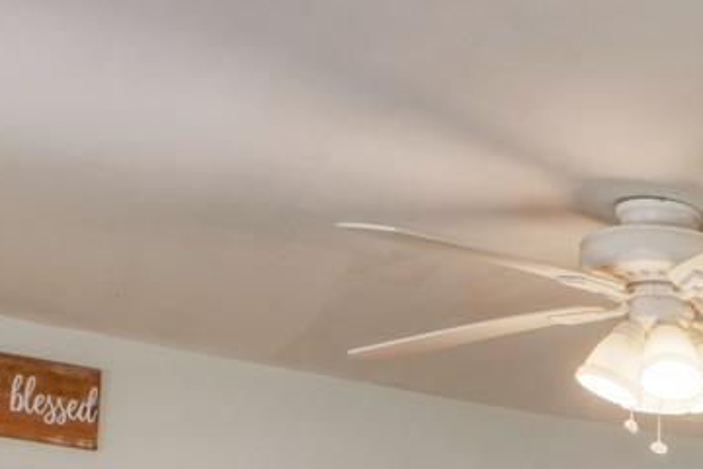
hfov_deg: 16.4
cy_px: 897
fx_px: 1777
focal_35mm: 91
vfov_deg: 13.2
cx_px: 1457
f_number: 7.1
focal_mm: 16
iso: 640
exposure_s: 1/400
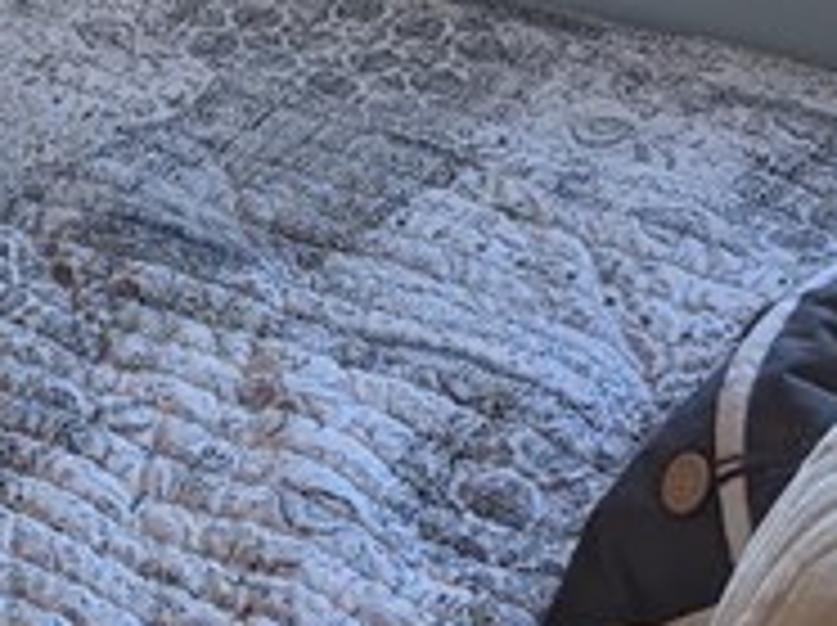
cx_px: 27
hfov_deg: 13.1
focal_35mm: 149
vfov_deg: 9.4
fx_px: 3598
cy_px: -549
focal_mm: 4.38
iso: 58
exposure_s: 1/86.3
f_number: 1.73
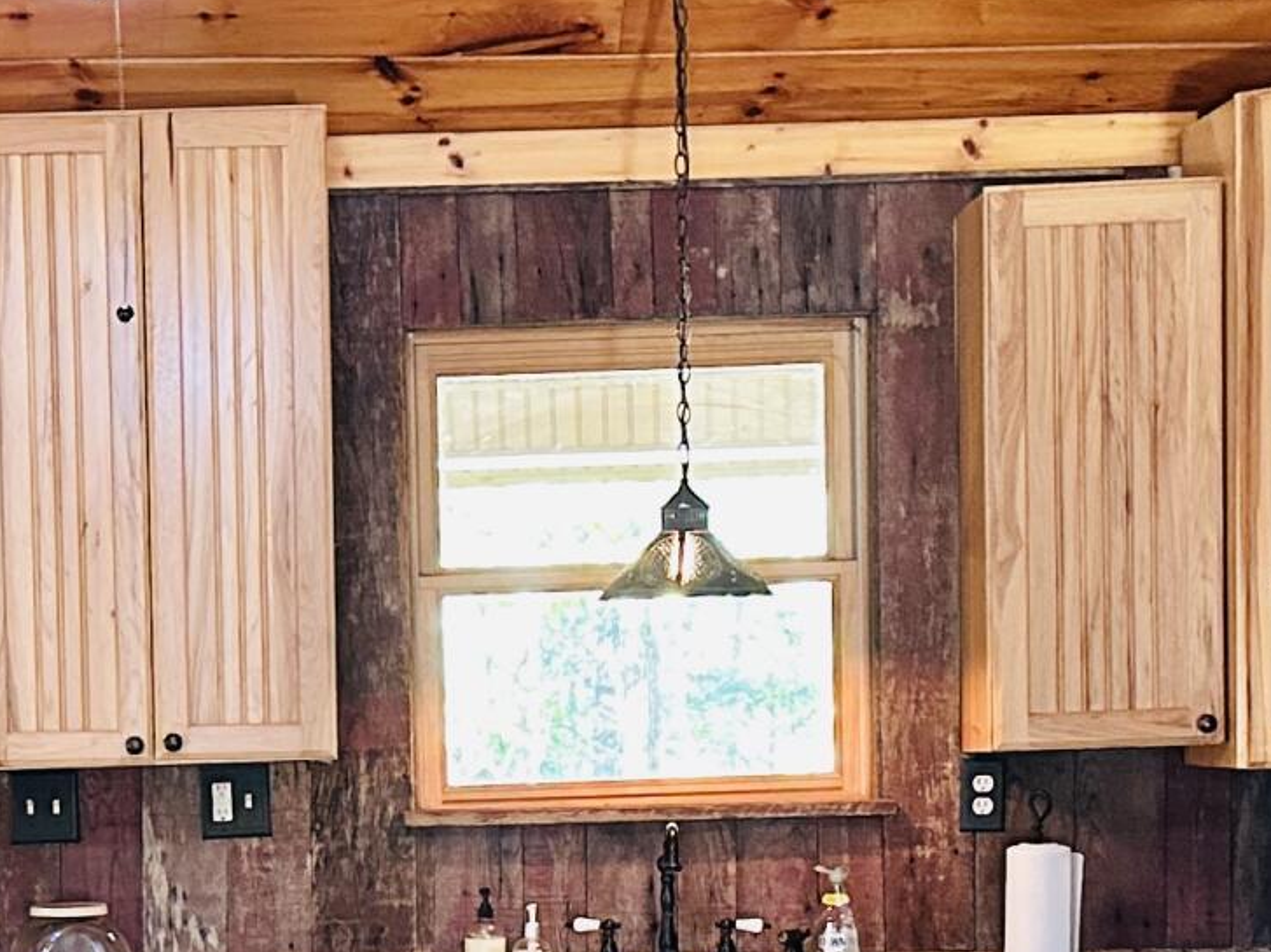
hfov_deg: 19.6
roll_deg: +1.7
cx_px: 212
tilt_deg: -5.3
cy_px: 1034
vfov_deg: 14.6
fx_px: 3634
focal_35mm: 99
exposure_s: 1/60
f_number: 1.78
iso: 640
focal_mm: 6.86
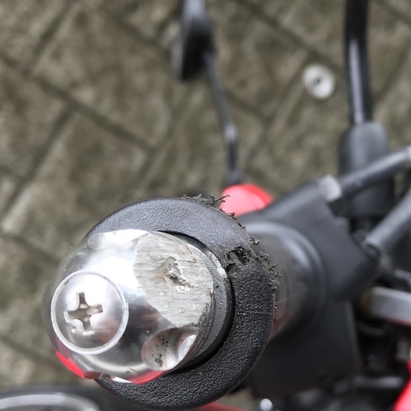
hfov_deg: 34.6
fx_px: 658
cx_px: 241
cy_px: 229
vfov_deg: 34.6
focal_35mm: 49
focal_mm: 3.99
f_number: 1.8
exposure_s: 1/60
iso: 20
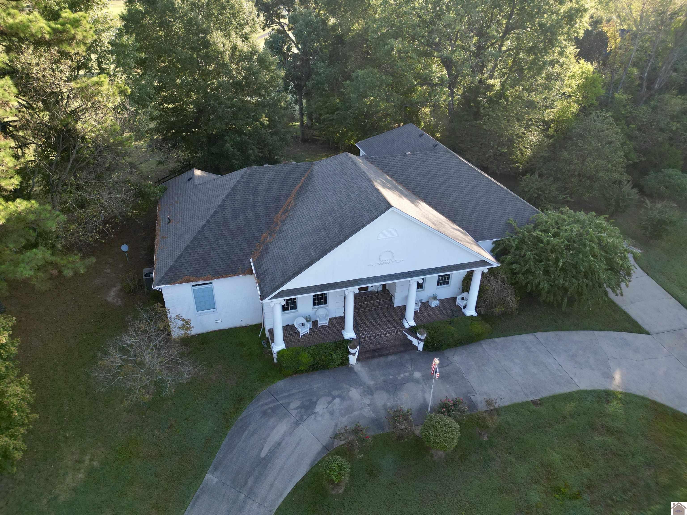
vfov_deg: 56.8
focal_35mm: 24
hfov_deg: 71.6
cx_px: 344
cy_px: 258
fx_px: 476
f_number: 1.7
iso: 110
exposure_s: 1/500
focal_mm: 6.72
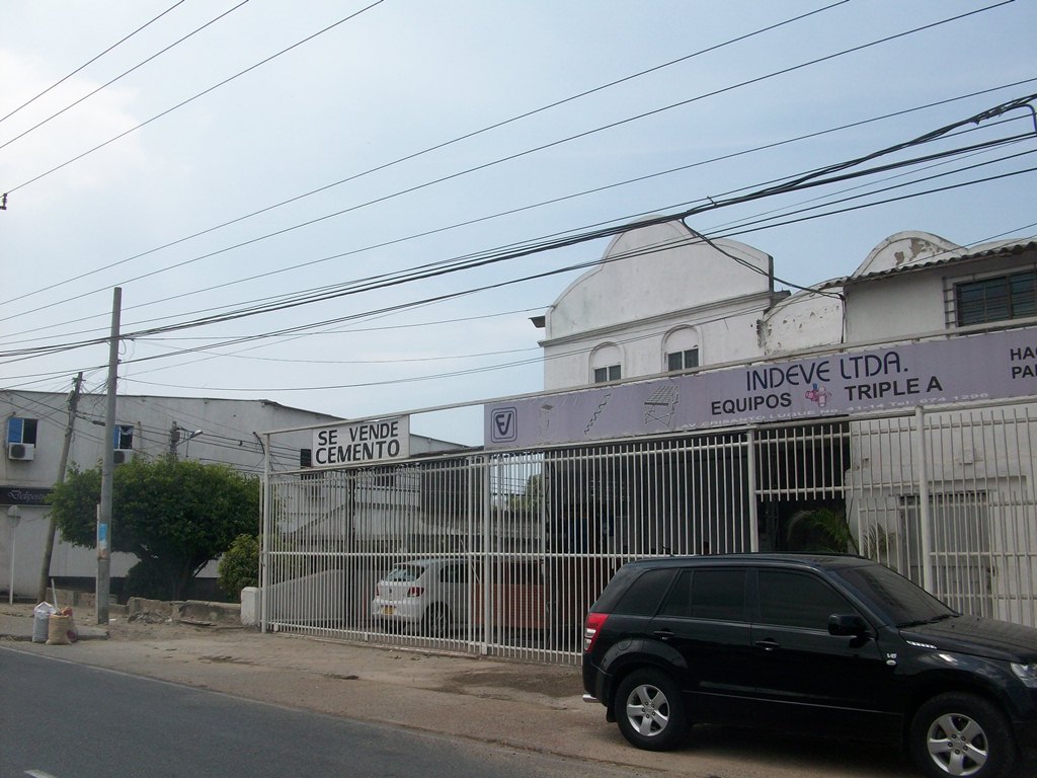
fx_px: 1019
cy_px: 389
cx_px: 518
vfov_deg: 41.8
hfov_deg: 54.0
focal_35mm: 34
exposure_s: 1/481
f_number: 5.5
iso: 64
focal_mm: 5.7
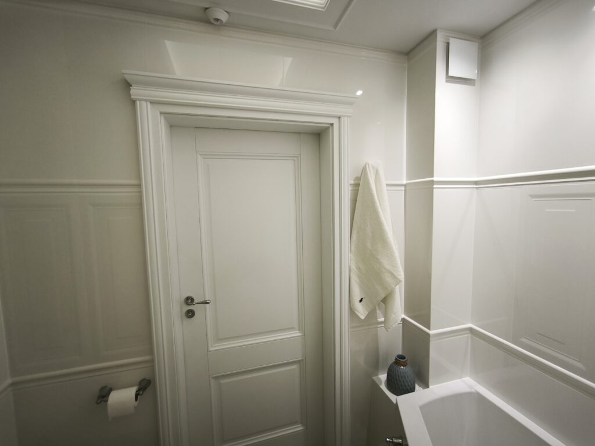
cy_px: 223
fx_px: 258
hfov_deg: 98.2
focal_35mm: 15
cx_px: 298
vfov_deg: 81.7
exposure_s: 1/50
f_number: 2.2
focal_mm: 1.91
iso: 160
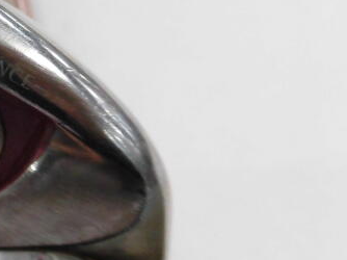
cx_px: -143
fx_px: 691
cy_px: 64
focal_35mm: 69
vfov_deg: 21.1
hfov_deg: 23.6
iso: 200
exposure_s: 1/60
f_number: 3.1
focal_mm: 4.3
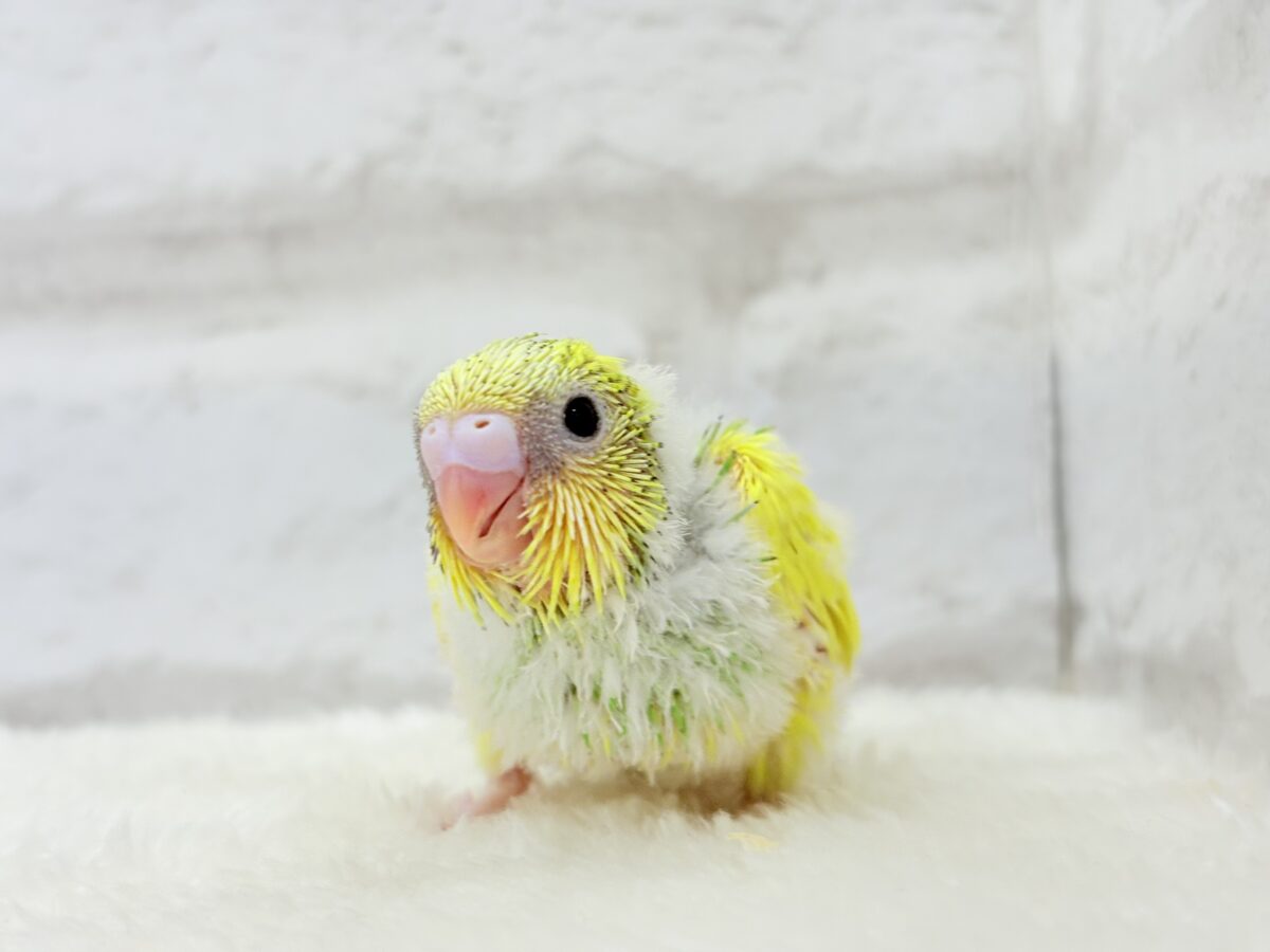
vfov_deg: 28.0
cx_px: 635
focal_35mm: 52
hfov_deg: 36.8
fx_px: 1908
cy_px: 476
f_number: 1.6
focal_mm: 5.96
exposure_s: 1/100
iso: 64
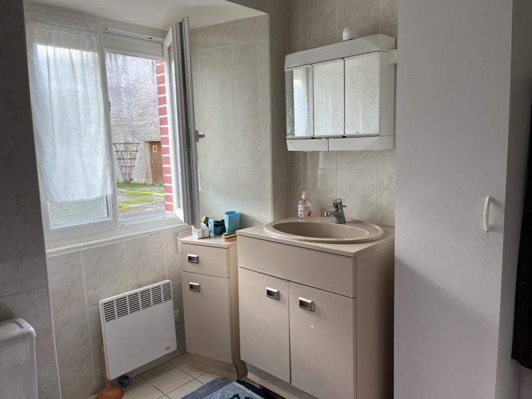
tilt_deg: -8.5
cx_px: 266
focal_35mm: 26
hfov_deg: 67.3
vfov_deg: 53.1
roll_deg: +1.3
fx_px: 400
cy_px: 200
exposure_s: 1/100
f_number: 1.6
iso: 40
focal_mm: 5.1
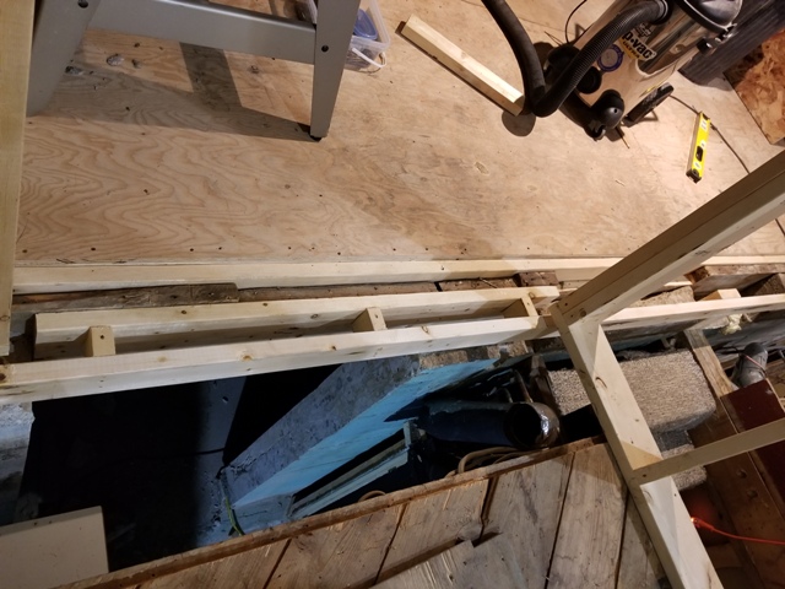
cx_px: 392
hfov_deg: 67.3
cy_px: 294
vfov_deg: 53.1
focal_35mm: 26
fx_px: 590
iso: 250
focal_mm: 4.25
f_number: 1.7
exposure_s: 1/12
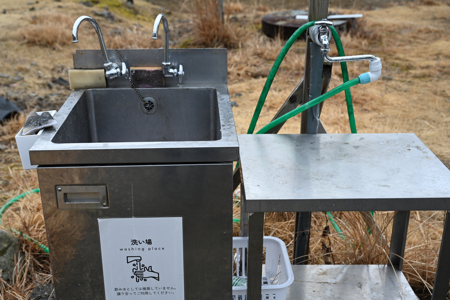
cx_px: 225
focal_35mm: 42
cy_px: 150
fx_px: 525
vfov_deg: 31.9
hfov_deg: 46.4
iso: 140
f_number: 5.6
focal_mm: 42
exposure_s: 1/250
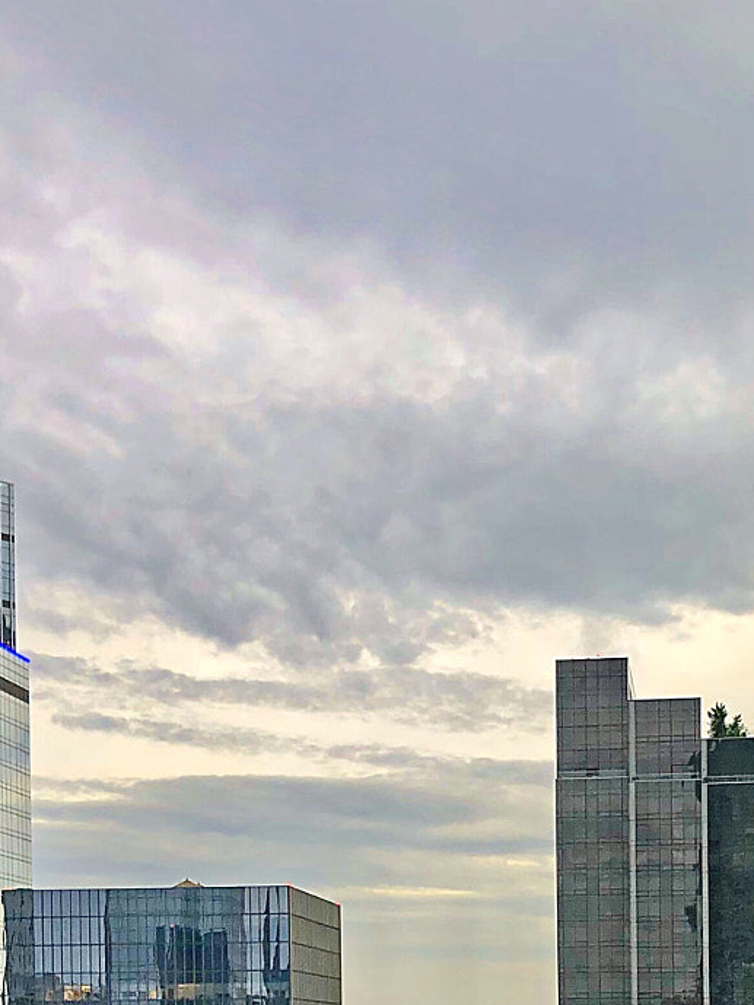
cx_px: 547
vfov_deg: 27.5
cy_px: 1079
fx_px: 1887
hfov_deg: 22.4
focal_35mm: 65
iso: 25
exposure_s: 1/40
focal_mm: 4
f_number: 1.8
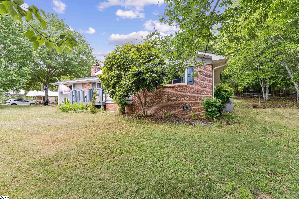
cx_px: 150
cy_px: 100
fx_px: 133
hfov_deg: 96.7
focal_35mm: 16
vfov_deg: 73.7
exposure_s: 1/2.5
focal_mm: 16
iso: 100
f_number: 22
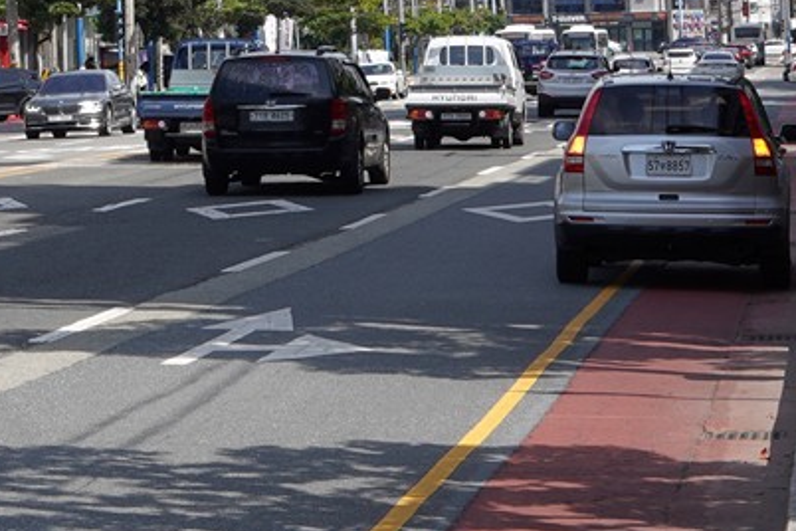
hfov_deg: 11.7
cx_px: -42
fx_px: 3847
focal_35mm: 174
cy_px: -402
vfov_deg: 7.7
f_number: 16
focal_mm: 35
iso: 200
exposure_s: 1/100
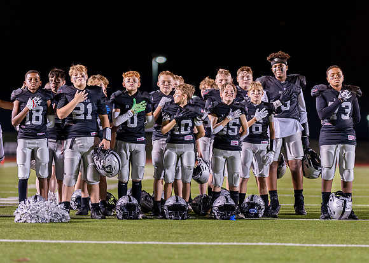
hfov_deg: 12.7
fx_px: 1660
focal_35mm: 158
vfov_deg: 9.1
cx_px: 183
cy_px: 141
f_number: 1.8
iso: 640
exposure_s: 1/320
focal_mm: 135
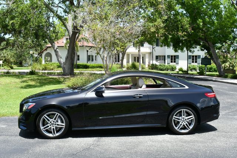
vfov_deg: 30.6
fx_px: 290
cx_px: 118
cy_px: 79
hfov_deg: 44.5
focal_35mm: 44
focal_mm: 22
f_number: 8
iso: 180
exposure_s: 1/250
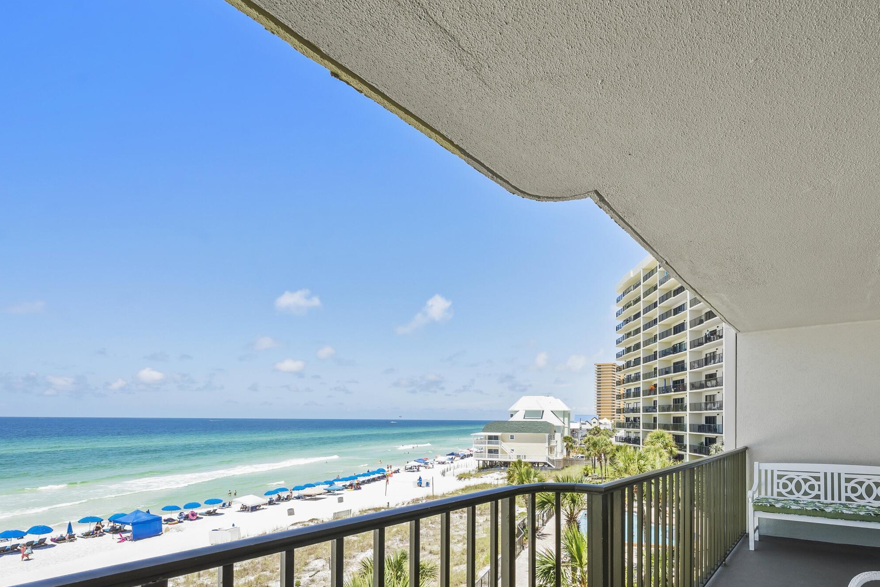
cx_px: 510
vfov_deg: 63.7
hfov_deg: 89.3
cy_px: 435
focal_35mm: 18
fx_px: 440
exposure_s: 1/160
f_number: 9
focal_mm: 12
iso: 400
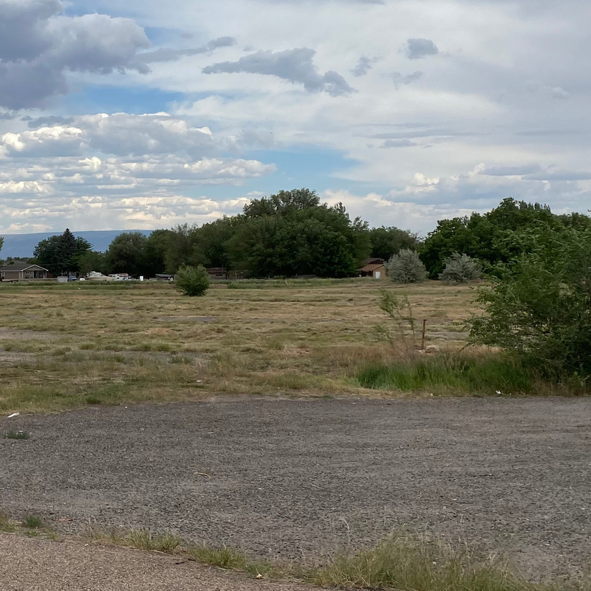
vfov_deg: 29.9
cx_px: -9
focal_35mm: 57
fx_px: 1101
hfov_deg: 28.1
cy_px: 205
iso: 32
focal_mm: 4.25
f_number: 1.8
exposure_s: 1/3846
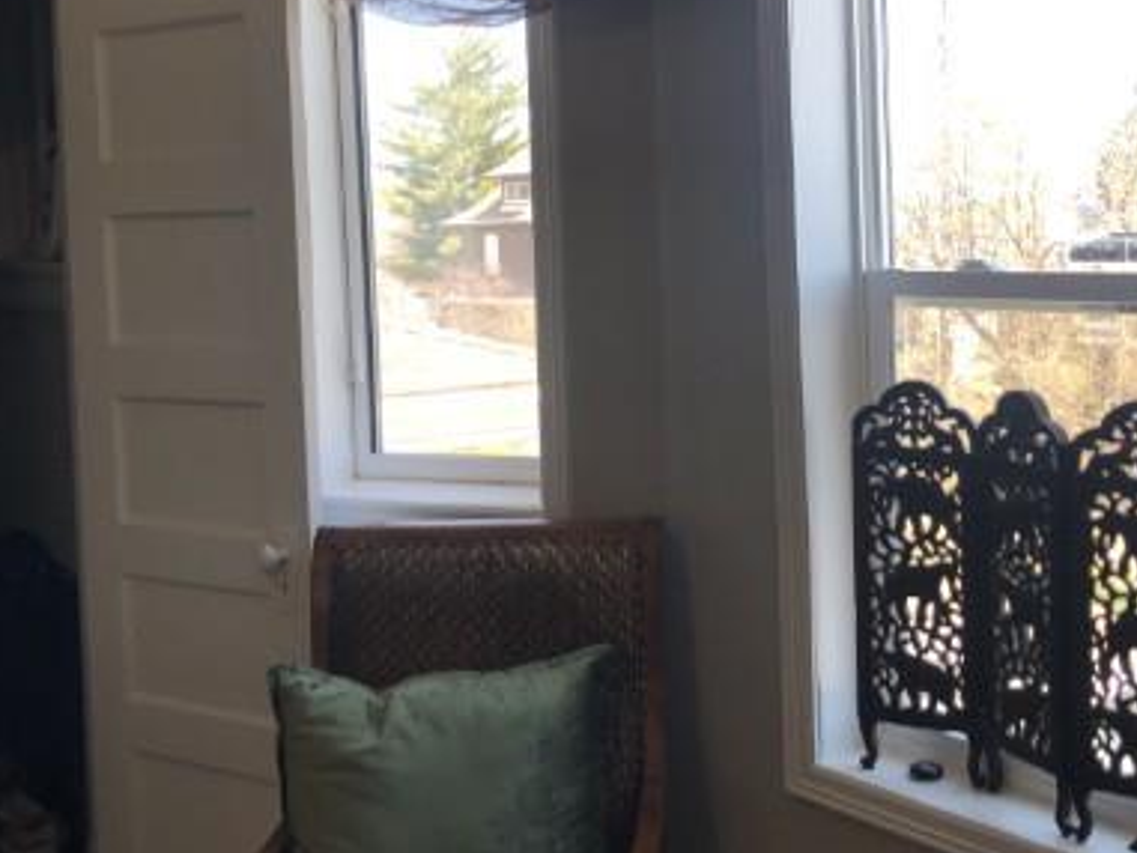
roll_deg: +1.4
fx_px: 1544
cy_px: 286
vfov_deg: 30.7
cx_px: 648
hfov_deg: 40.3
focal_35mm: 47
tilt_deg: -2.3
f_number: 1.8
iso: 25
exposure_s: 1/120
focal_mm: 3.99
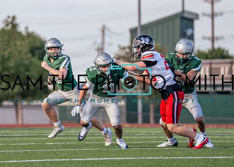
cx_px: 68
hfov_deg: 5.4
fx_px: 2465
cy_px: 71
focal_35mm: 371
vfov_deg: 3.9
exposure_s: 1/2500
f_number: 2.8
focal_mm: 200
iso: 250
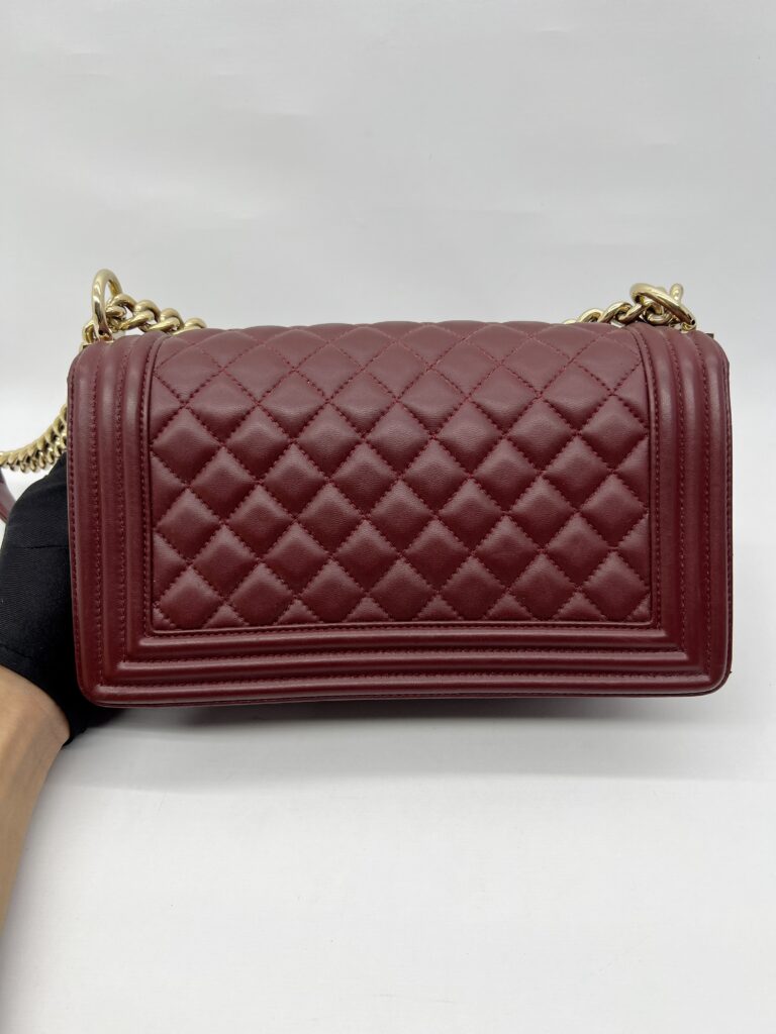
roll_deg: +2.3
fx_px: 777
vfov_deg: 67.3
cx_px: 388
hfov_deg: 53.1
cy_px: 517
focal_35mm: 26
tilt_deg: -37.3
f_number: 1.5
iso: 40
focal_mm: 5.7
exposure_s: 1/177
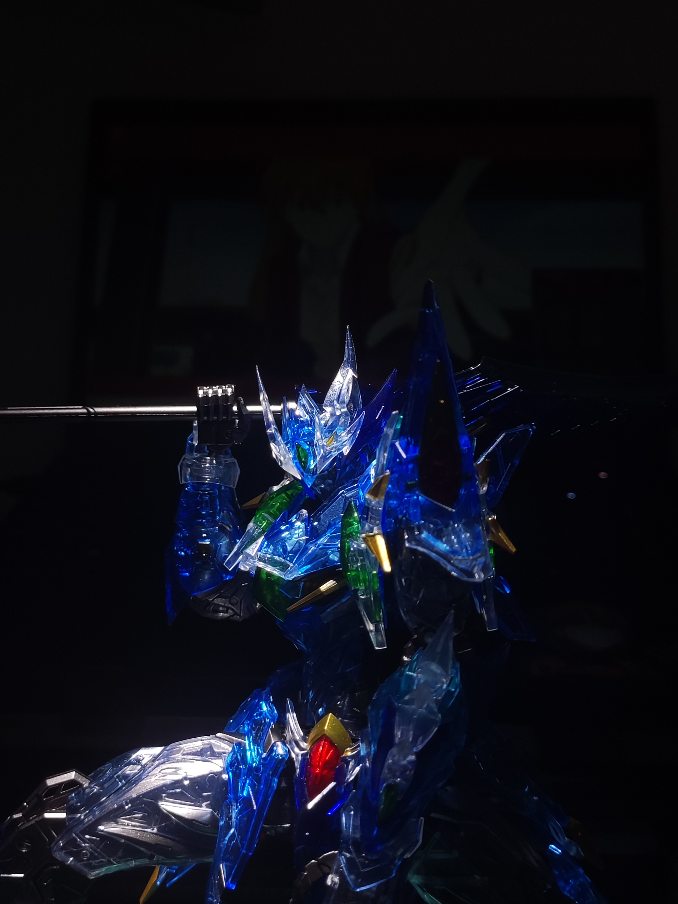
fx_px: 653
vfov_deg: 69.4
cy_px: 452
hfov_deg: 54.9
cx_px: 339
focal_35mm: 25
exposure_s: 1/30
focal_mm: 4.71
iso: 100
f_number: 1.79
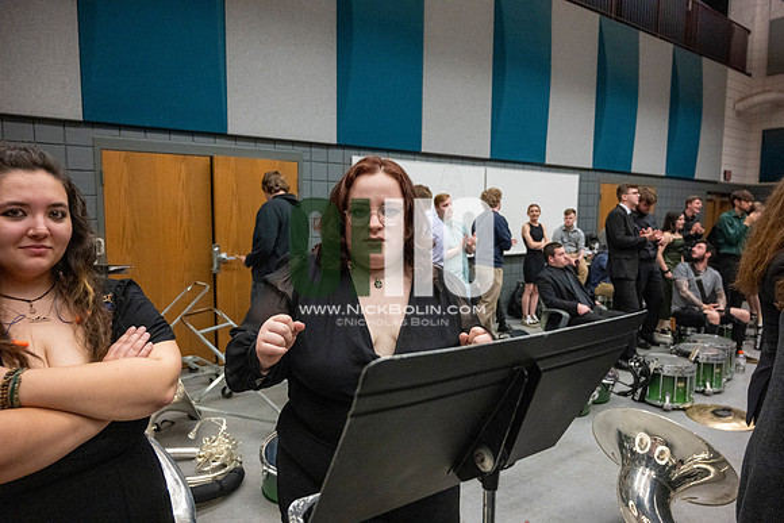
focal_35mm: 24
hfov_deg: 73.7
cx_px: 392
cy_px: 262
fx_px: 523
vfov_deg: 53.2
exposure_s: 1/500
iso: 10000
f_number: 4
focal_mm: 24
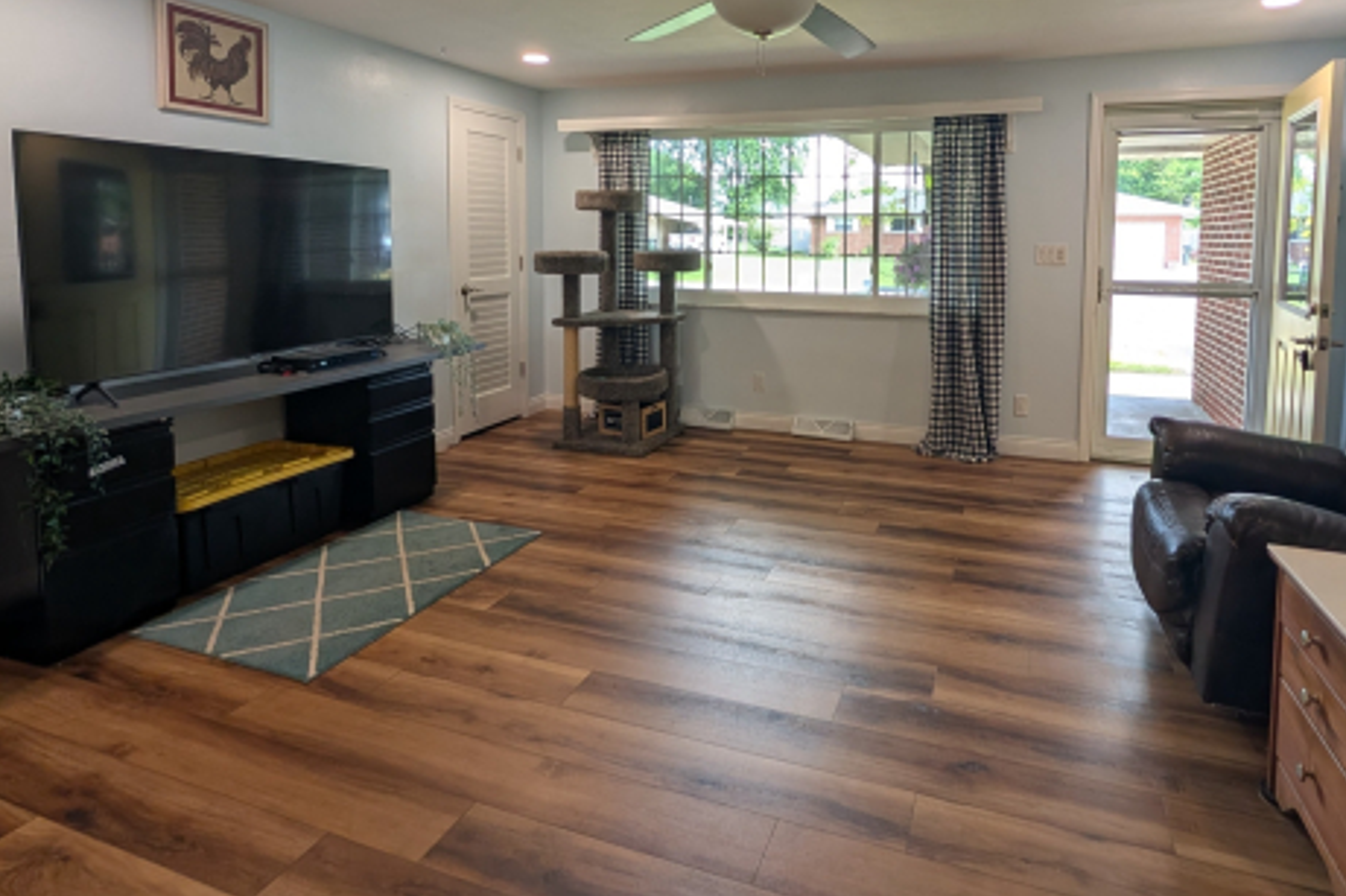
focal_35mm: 18
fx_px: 673
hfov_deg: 89.5
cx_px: 765
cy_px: 277
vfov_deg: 65.0
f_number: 1.7
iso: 79
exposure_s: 1/120
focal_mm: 2.02
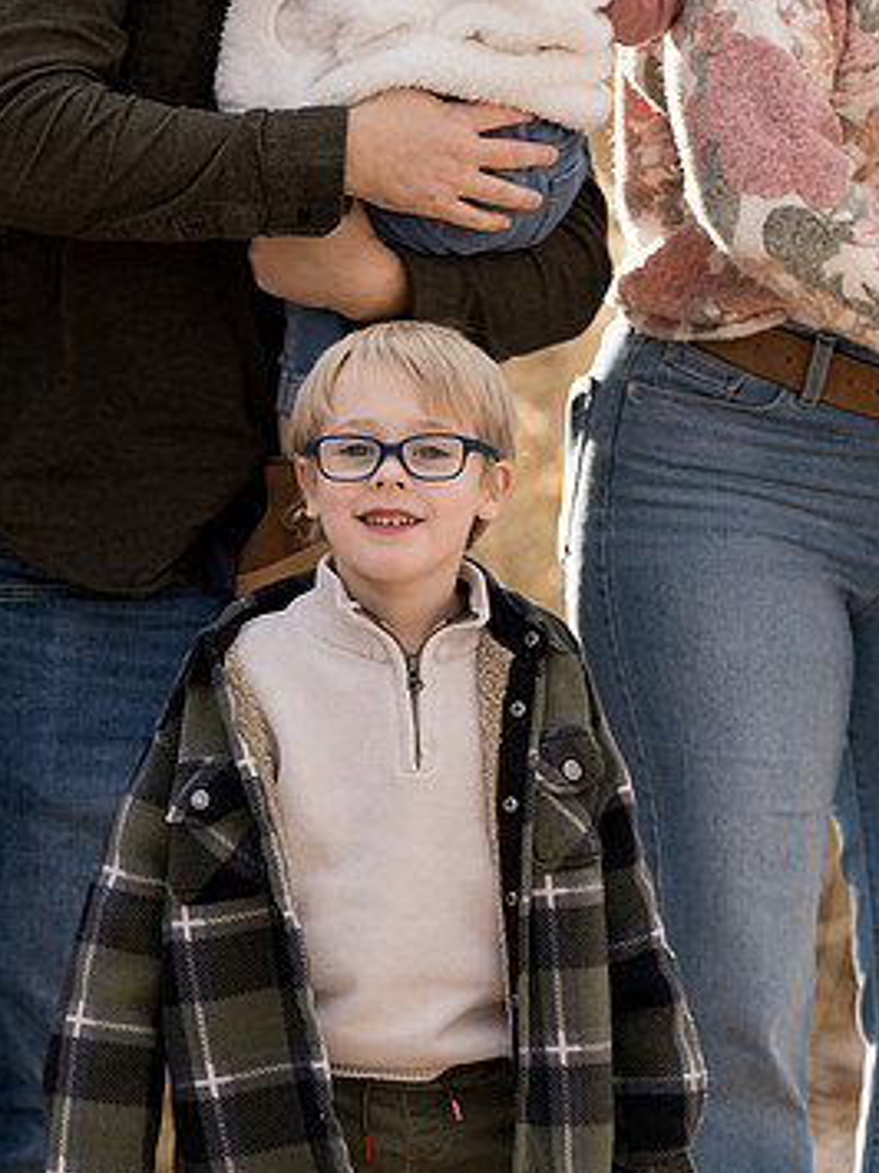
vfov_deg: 6.3
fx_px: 10638
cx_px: 420
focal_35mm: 314
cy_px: 613
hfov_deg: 4.7
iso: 64
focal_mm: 200
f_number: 4.5
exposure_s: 1/160
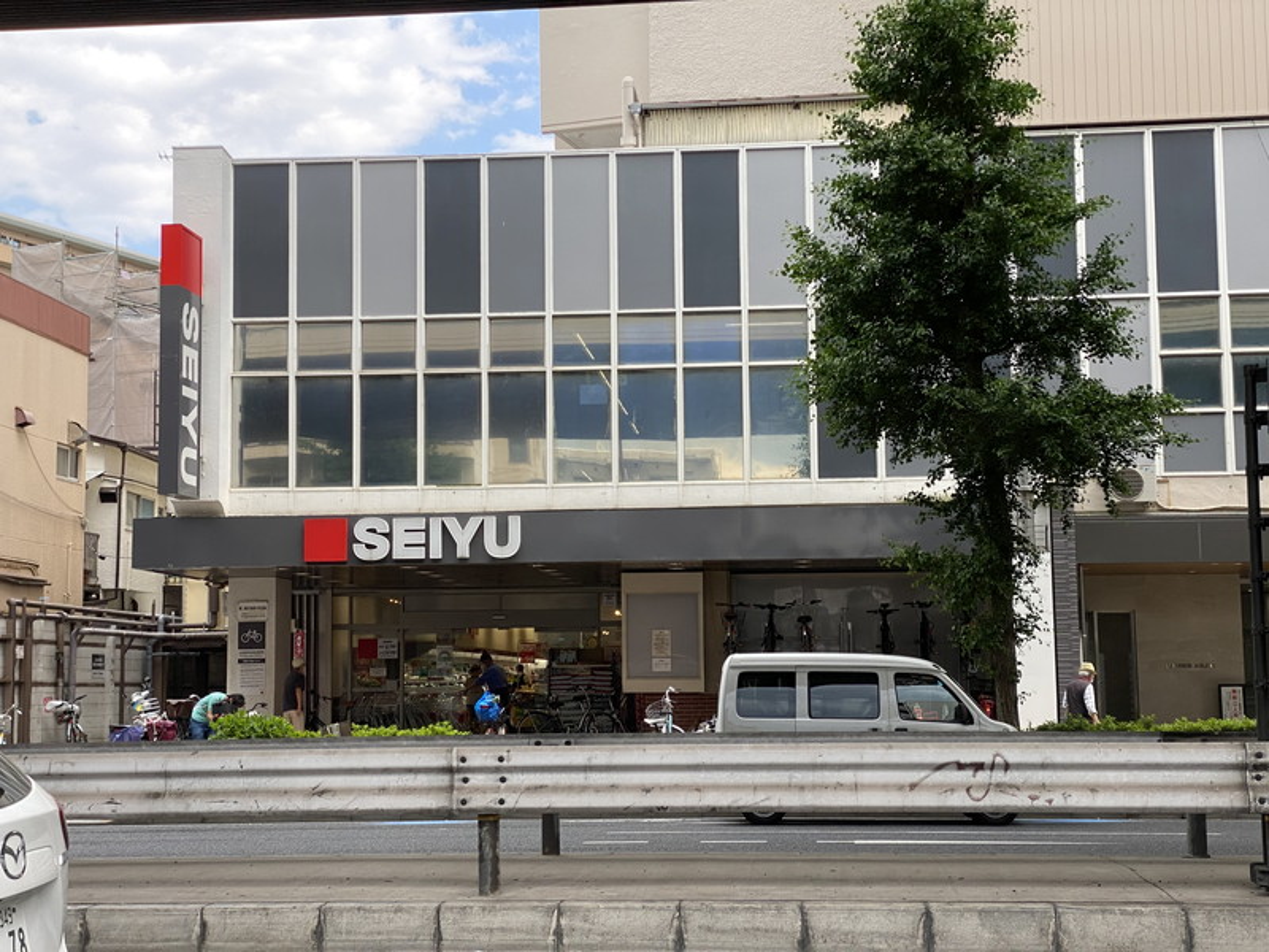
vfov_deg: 28.0
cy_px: 476
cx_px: 634
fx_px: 1906
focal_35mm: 52
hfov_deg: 36.8
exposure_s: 1/262
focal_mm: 6
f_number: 2
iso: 20
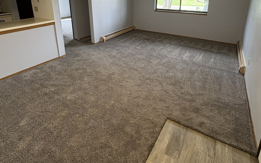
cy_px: 35
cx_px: 138
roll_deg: -0.7
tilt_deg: -15.2
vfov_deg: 51.9
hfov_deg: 79.6
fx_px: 156
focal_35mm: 22
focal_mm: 2.22
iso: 250
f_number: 2.2
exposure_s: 1/60
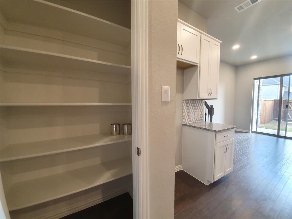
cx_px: 146
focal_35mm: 13
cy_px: 110
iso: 250
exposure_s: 1/60
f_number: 2.2
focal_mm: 1.8
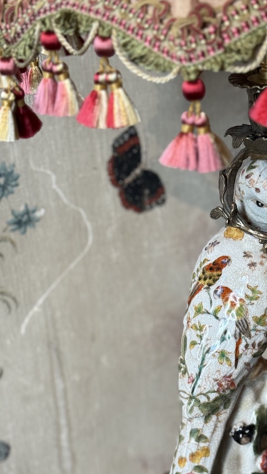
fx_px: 894
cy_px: 310
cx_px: 210
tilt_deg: -25.6
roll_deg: +2.2
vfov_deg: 29.6
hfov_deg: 16.9
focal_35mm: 71
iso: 80
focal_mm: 6.76
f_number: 1.78
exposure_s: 1/50
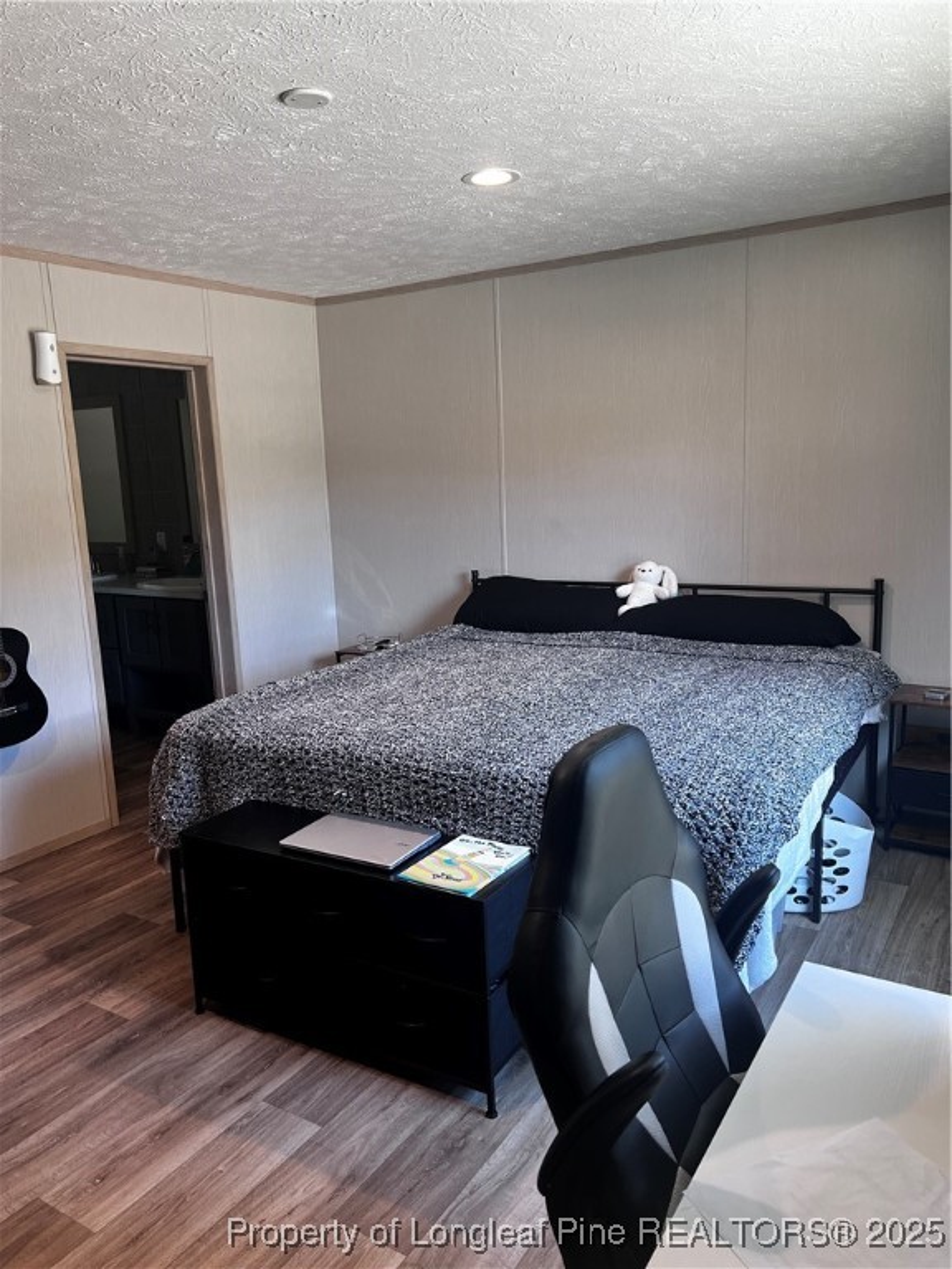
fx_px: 953
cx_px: 476
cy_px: 634
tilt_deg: -10.9
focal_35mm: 26
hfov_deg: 53.1
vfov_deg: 67.3
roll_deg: +2.5
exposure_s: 1/120
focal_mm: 5.7
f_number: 1.5
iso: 125
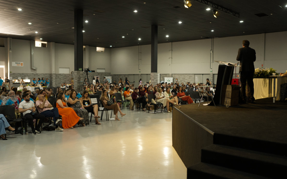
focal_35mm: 36
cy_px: 90
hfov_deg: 54.0
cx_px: 144
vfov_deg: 35.3
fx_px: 282
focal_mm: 35
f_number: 2.5
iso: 2000
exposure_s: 1/100
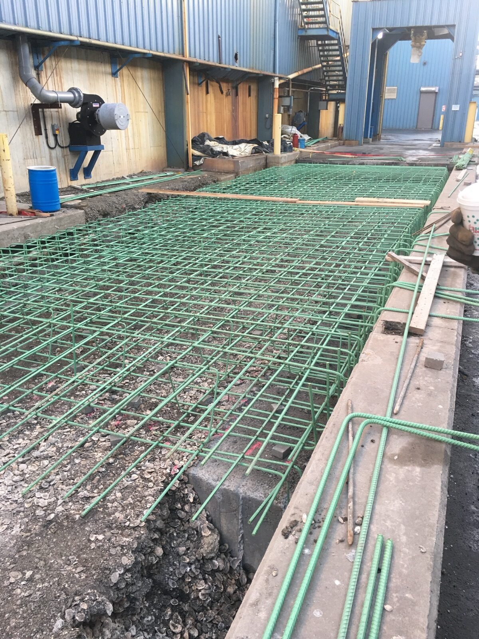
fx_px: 535
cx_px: 240
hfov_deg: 48.2
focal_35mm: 29
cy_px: 320
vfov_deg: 61.7
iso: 32
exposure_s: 1/30
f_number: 2.2
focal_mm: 4.15
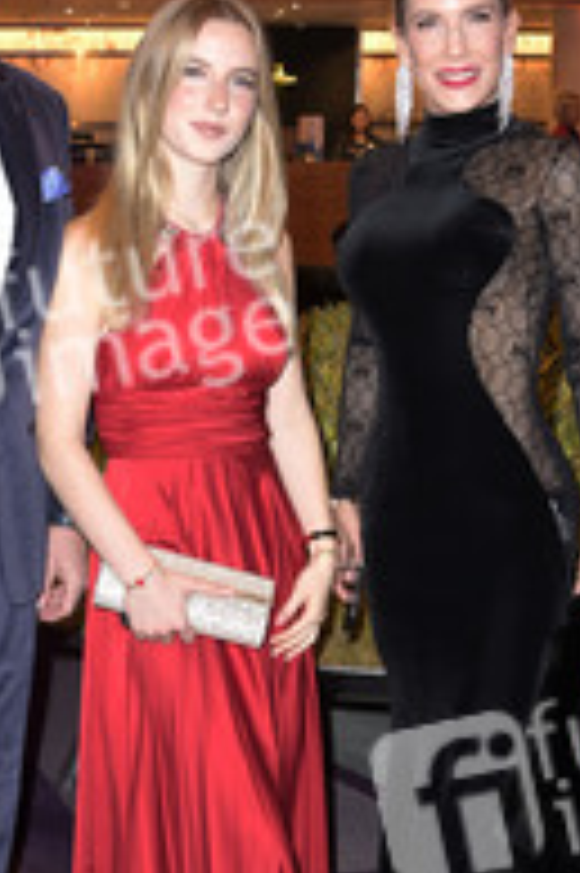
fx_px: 1598
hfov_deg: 20.5
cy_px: 554
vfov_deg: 30.4
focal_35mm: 66
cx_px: 193
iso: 2000
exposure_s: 1/40
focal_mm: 32
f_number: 5.6
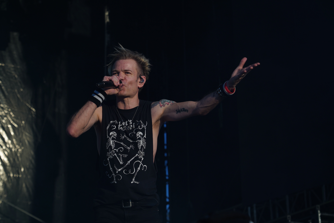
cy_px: 112
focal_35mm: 105
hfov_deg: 19.5
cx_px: 167
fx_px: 974
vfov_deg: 13.0
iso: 100
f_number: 7.1
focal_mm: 105
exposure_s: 1/400
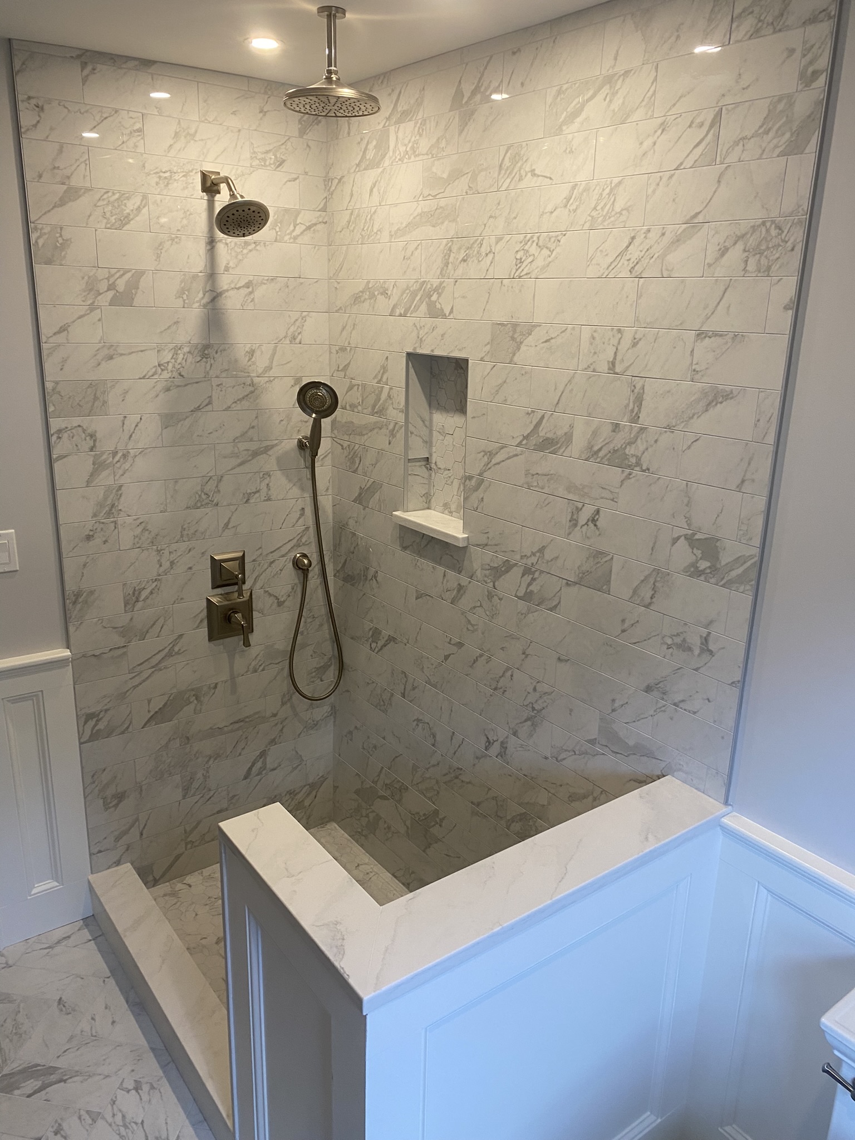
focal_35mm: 26
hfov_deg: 53.1
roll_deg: -2.5
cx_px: 428
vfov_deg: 67.3
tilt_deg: -15.8
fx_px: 856
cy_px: 570
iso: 80
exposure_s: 1/60
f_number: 1.8
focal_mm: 4.25
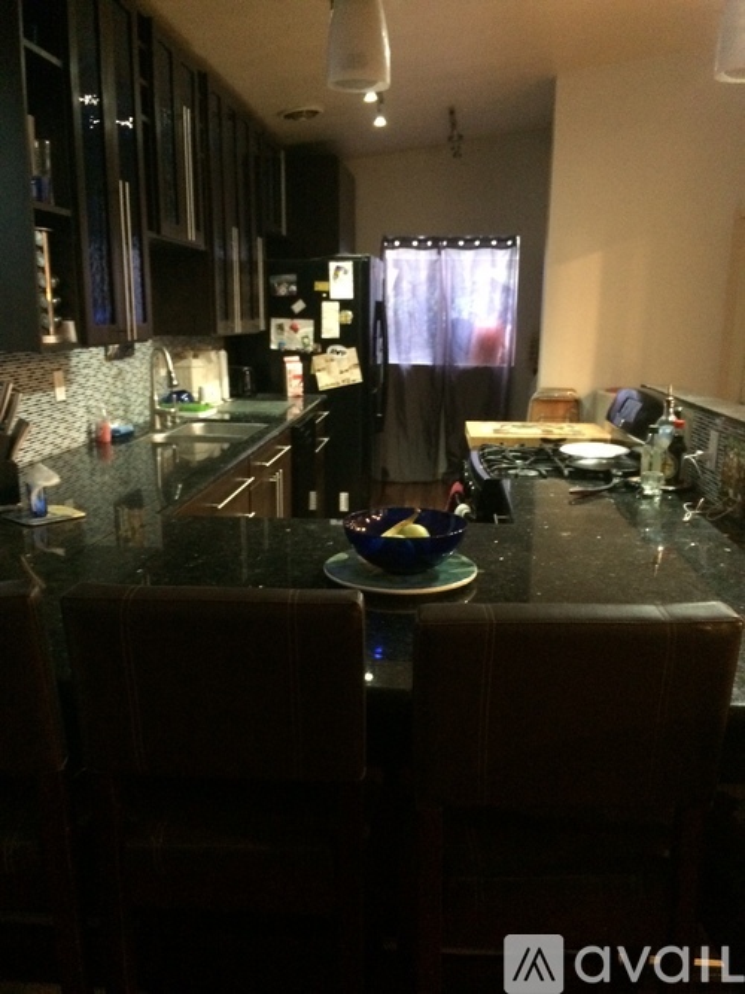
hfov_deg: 48.2
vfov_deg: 61.7
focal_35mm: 29
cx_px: 372
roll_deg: +1.1
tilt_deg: -13.1
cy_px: 497
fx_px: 832
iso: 500
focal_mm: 4.15
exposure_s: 1/15
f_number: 2.2
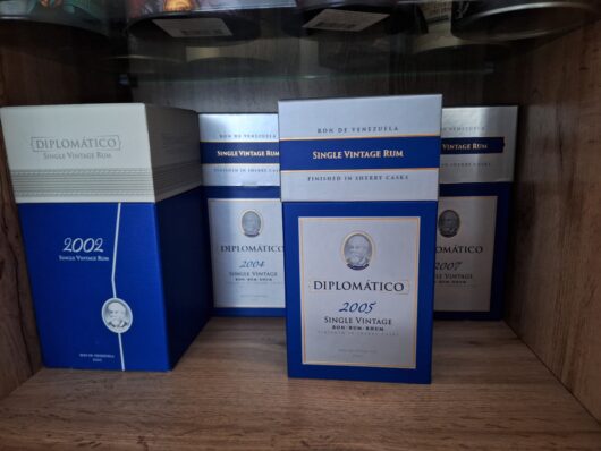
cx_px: 300
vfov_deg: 58.9
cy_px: 226
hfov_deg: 73.9
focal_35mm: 23
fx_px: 400
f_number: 1.8
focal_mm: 5.54
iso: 640
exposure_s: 1/20
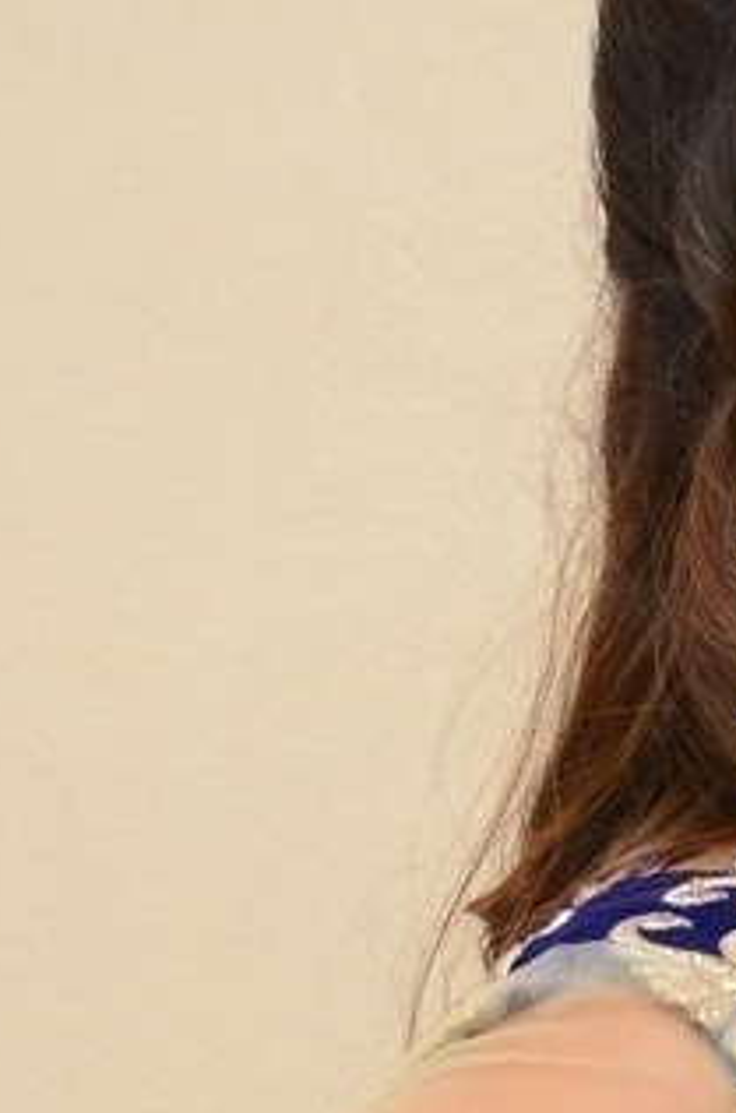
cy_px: 1534
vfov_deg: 7.1
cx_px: 902
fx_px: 8849
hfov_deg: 4.7
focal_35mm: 287
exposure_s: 1/100
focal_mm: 50
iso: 1000
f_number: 6.3
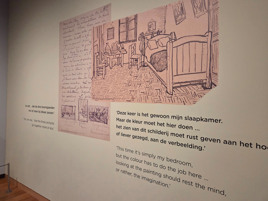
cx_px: 134
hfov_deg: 73.9
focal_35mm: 23
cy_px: 100
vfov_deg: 58.9
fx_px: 178
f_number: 1.8
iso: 1250
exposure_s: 1/120
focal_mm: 5.4
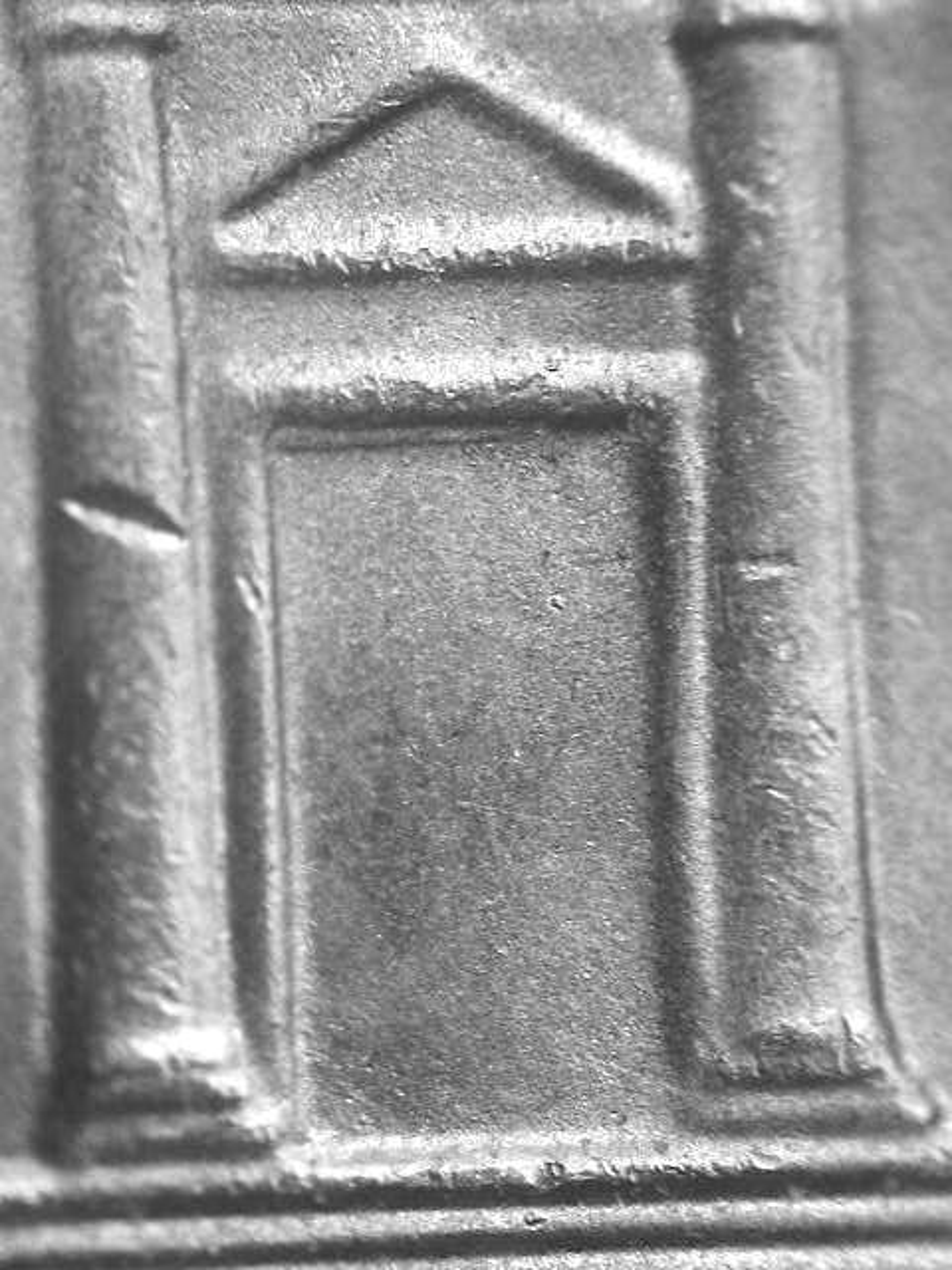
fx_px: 4840
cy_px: 635
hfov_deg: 11.2
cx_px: 476
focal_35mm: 132
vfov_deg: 14.9
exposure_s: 1/10.4
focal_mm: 27.3
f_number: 4.6
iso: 100
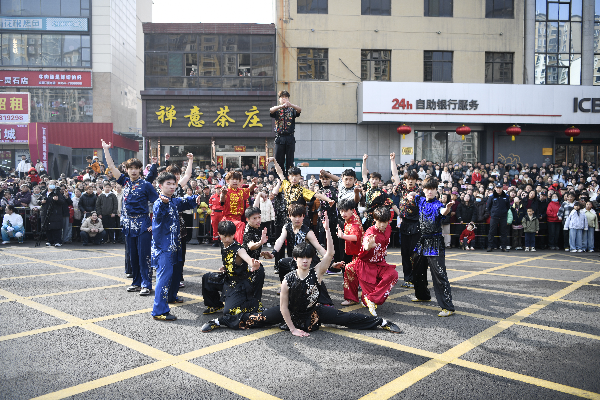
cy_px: 200
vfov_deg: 41.1
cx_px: 300
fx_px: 533
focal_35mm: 32
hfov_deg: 58.7
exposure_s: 1/800
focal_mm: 32
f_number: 2.8
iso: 200
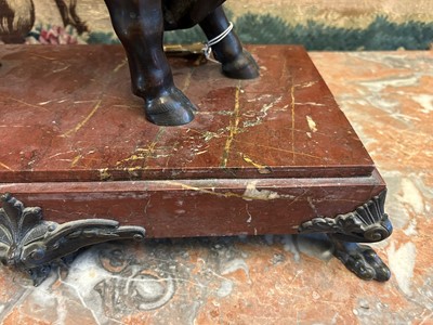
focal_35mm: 26
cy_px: 162
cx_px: 216
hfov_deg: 67.3
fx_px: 325
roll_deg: -1.6
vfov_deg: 53.1
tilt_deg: -39.6
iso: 400
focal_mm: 5.7
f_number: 1.5
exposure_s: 1/33
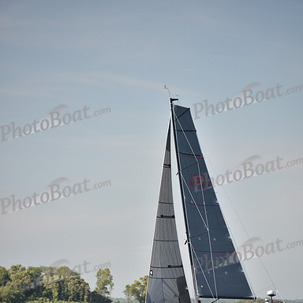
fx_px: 2545
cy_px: 224
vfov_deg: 6.8
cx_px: 152
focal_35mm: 257
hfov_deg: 6.8
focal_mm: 200
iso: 250
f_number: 3.5
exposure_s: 1/640
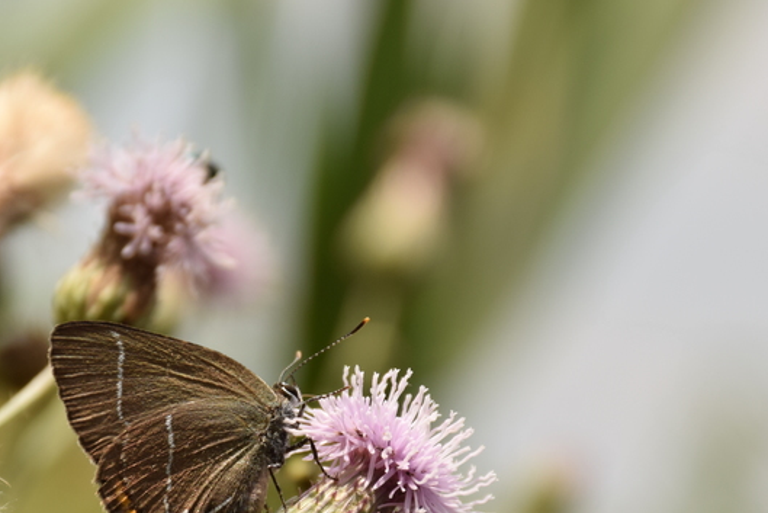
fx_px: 8130
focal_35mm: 381
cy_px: 388
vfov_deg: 3.6
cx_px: 279
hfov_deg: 5.4
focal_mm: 140
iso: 200
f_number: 9
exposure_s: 1/640
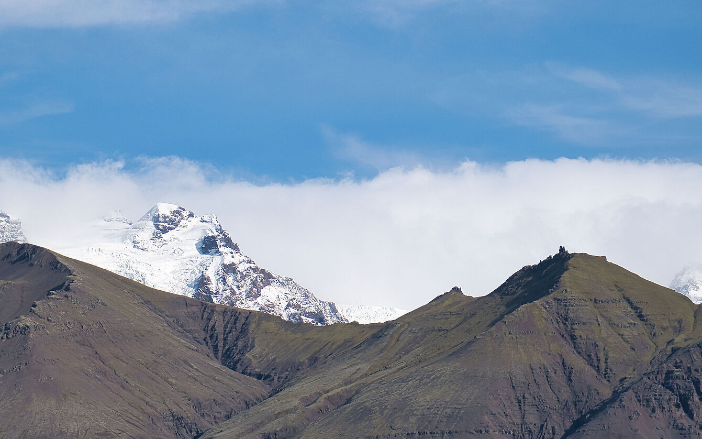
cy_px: 114
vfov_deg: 10.5
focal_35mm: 124
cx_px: 365
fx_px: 2372
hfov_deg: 16.8
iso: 80
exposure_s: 1/500
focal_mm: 45
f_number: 5.6
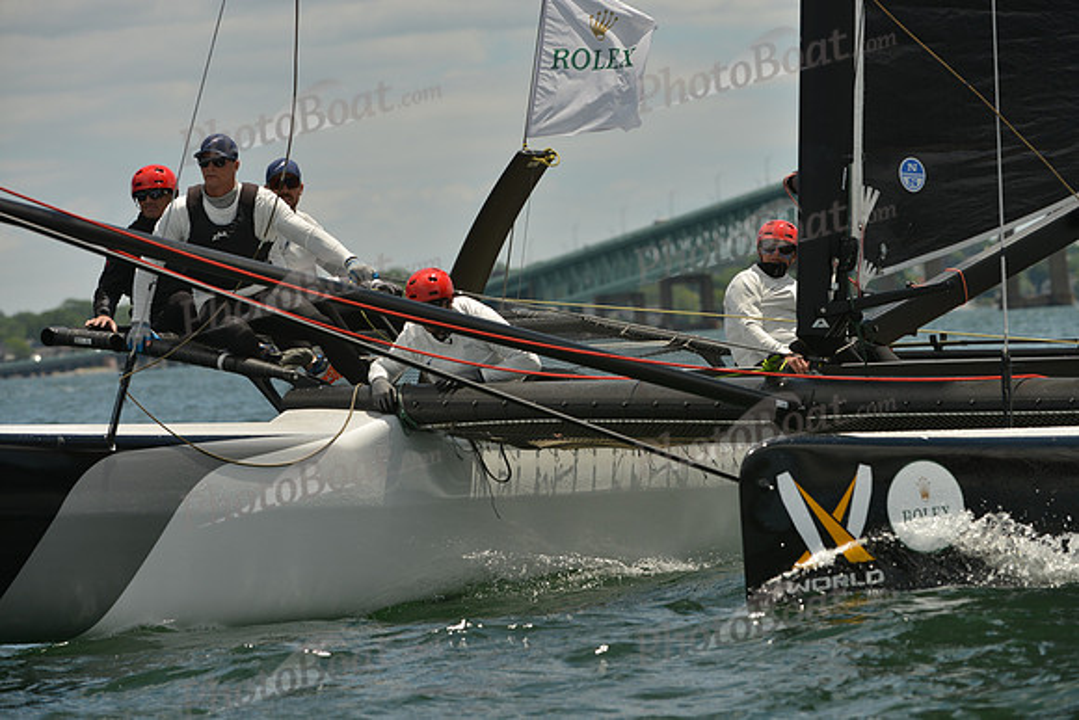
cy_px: 360
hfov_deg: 8.6
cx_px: 540
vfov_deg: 5.7
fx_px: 7195
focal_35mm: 240
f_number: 7.1
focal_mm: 240
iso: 200
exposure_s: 1/1000
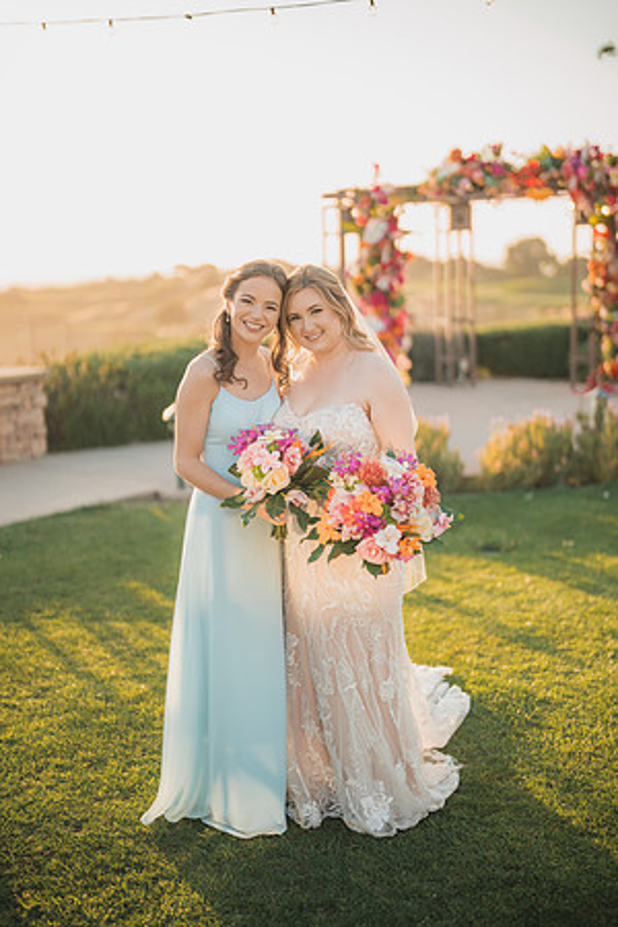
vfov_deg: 39.6
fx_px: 1287
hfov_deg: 27.0
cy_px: 464
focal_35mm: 50
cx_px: 309
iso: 200
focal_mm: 50
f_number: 1.2
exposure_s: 1/2500
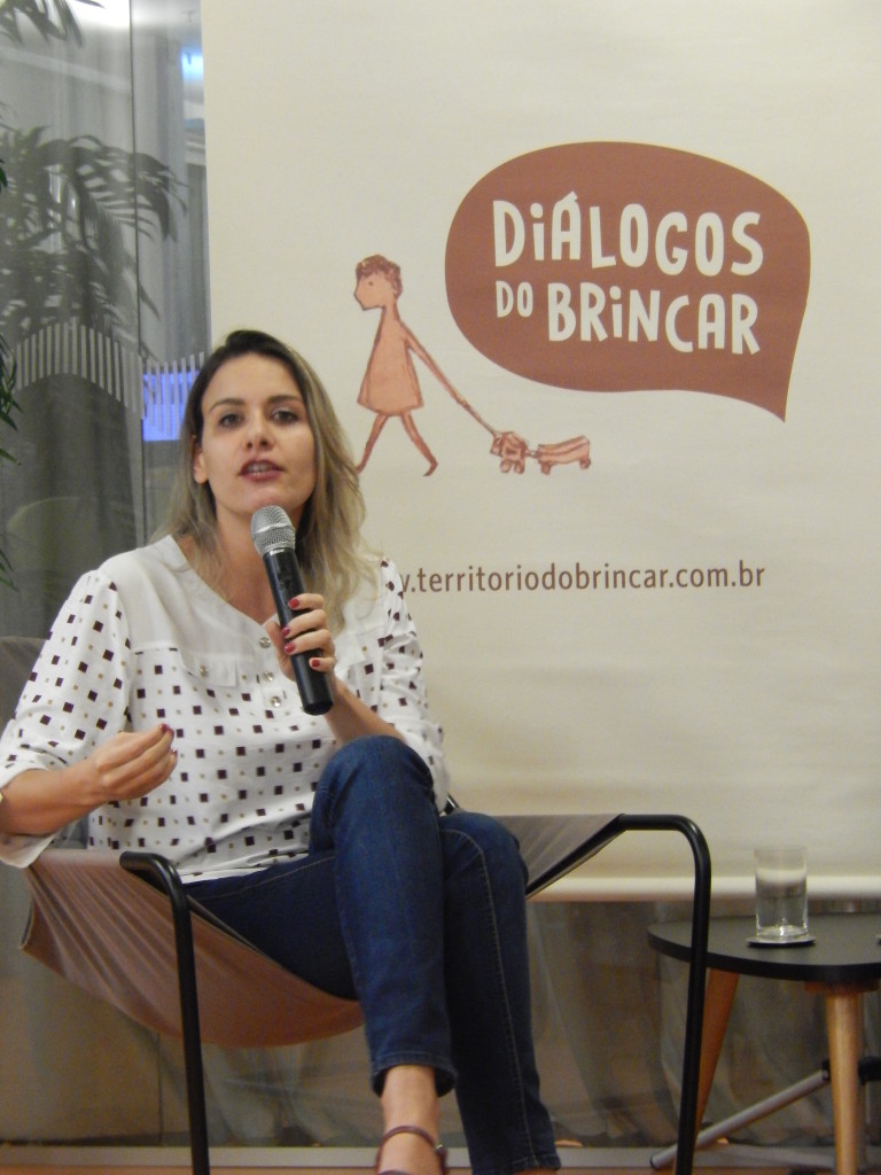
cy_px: 588
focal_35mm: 147
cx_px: 440
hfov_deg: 10.1
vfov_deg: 13.4
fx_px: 4988
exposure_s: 1/10
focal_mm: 26.4
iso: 800
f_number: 5.6
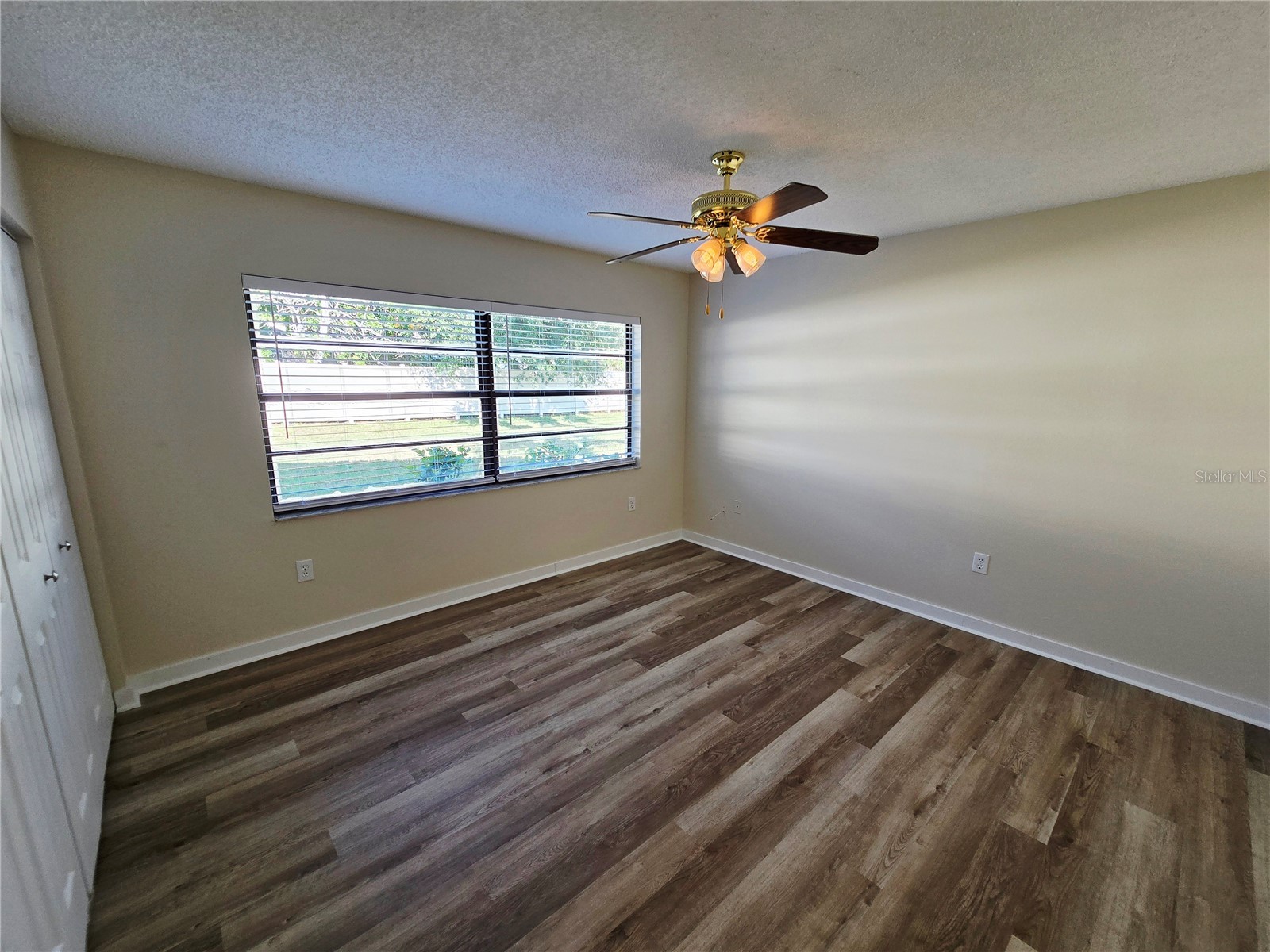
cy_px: 476
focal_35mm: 13
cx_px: 635
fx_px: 477
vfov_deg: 89.9
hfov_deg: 106.2
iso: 50
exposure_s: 1/120
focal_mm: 2.2
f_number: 2.2
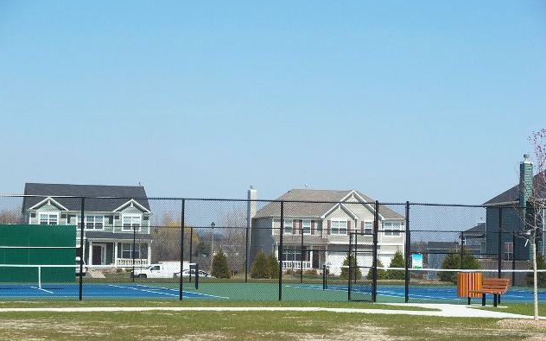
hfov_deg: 20.2
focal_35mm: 103
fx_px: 1533
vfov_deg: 12.7
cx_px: 271
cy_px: 204
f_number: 5
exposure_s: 1/320
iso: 64
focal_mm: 20.3
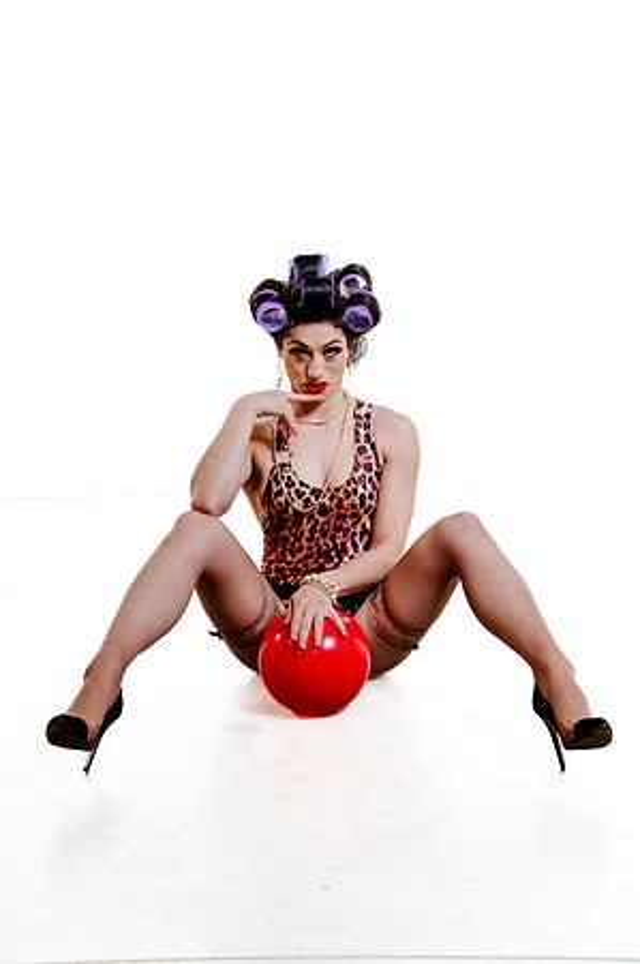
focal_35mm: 55
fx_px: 1470
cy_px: 482
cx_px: 320
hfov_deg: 24.6
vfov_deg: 36.3
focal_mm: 55
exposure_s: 1/160
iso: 2000
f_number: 6.3
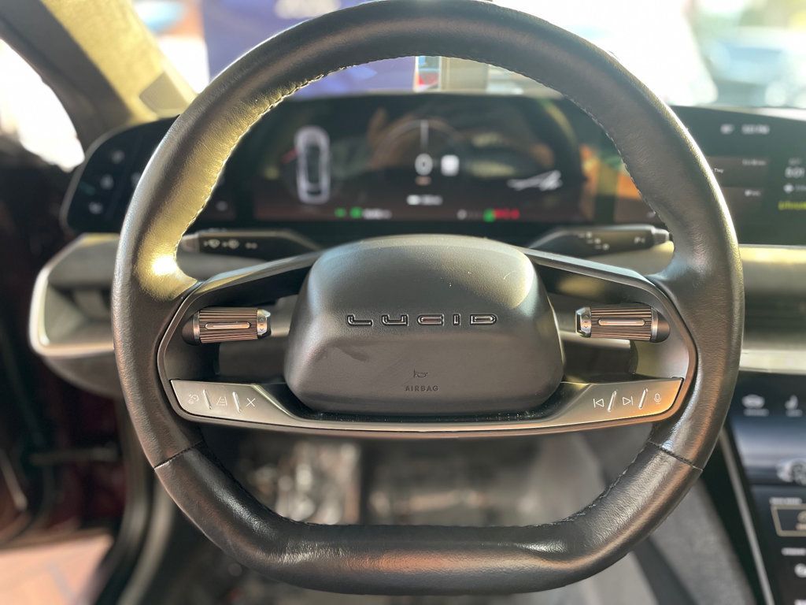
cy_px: 302
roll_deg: +0.0
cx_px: 403
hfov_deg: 67.3
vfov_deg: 53.1
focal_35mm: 26
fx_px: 605
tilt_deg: -23.5
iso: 320
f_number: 1.6
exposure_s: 1/60
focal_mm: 4.2
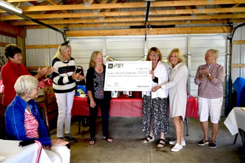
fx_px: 207
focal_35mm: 30
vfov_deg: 42.9
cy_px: 82
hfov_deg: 61.1
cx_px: 122
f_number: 3.2
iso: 6400
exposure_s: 1/1600
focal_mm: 30.5
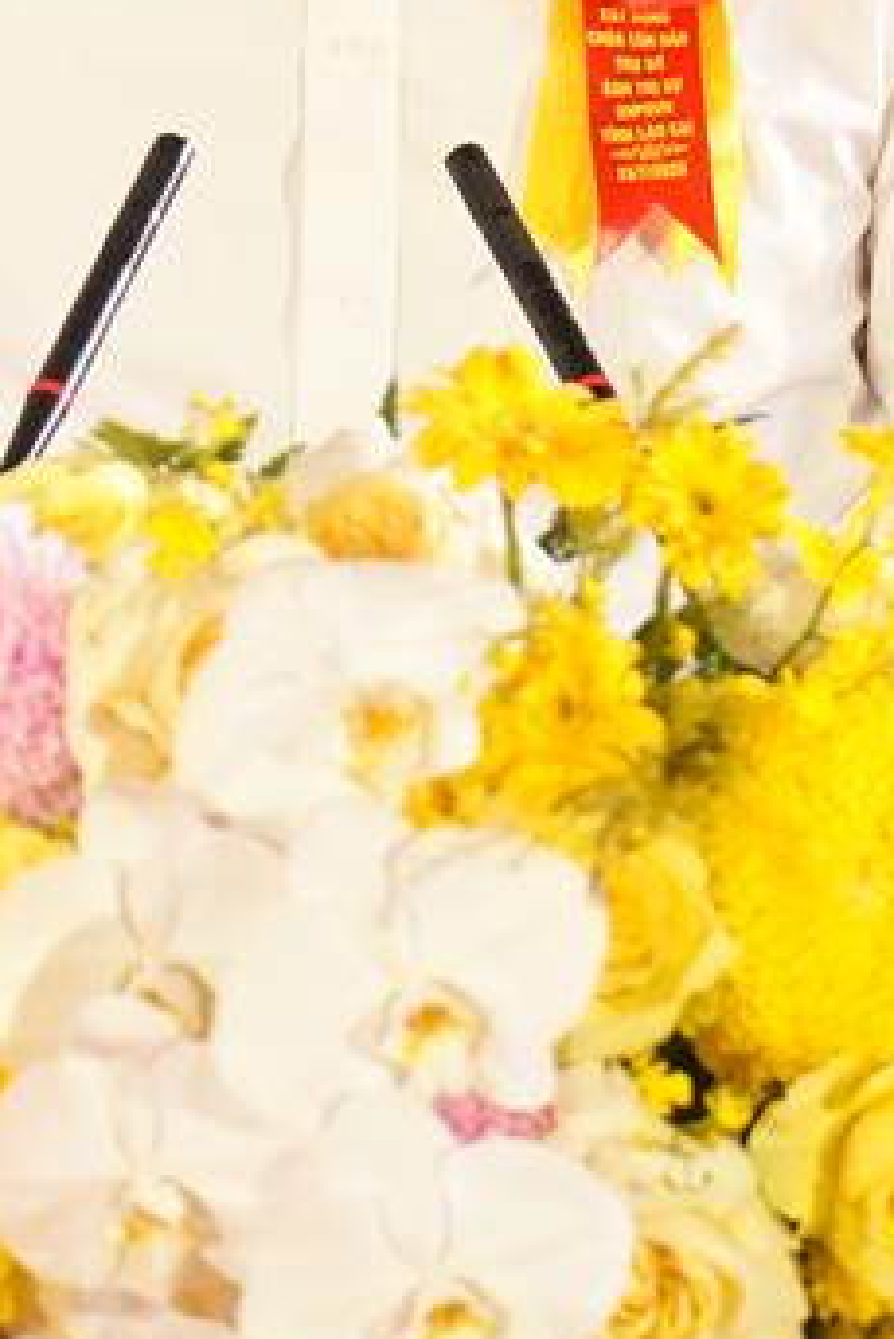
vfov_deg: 2.0
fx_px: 39033
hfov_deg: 1.3
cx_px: 589
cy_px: -172
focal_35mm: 1049
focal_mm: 200
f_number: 2.8
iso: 250
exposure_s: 1/160
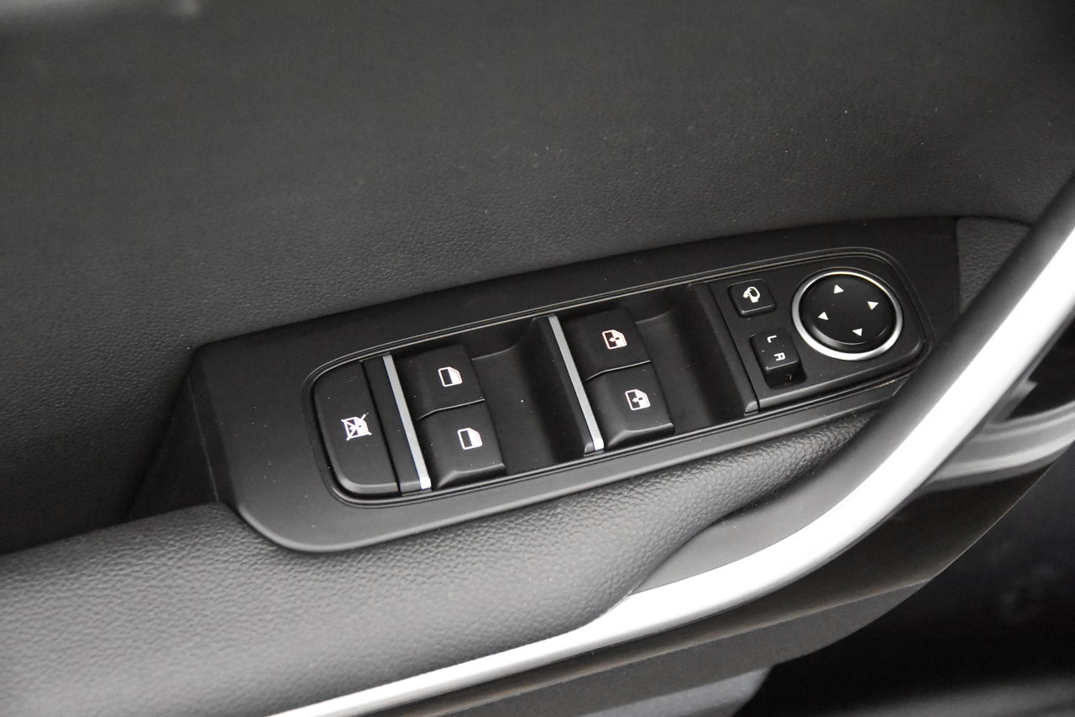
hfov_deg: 33.4
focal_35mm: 60
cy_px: 358
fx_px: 1791
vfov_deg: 22.6
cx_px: 538
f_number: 3.5
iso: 12800
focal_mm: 40
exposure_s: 1/50
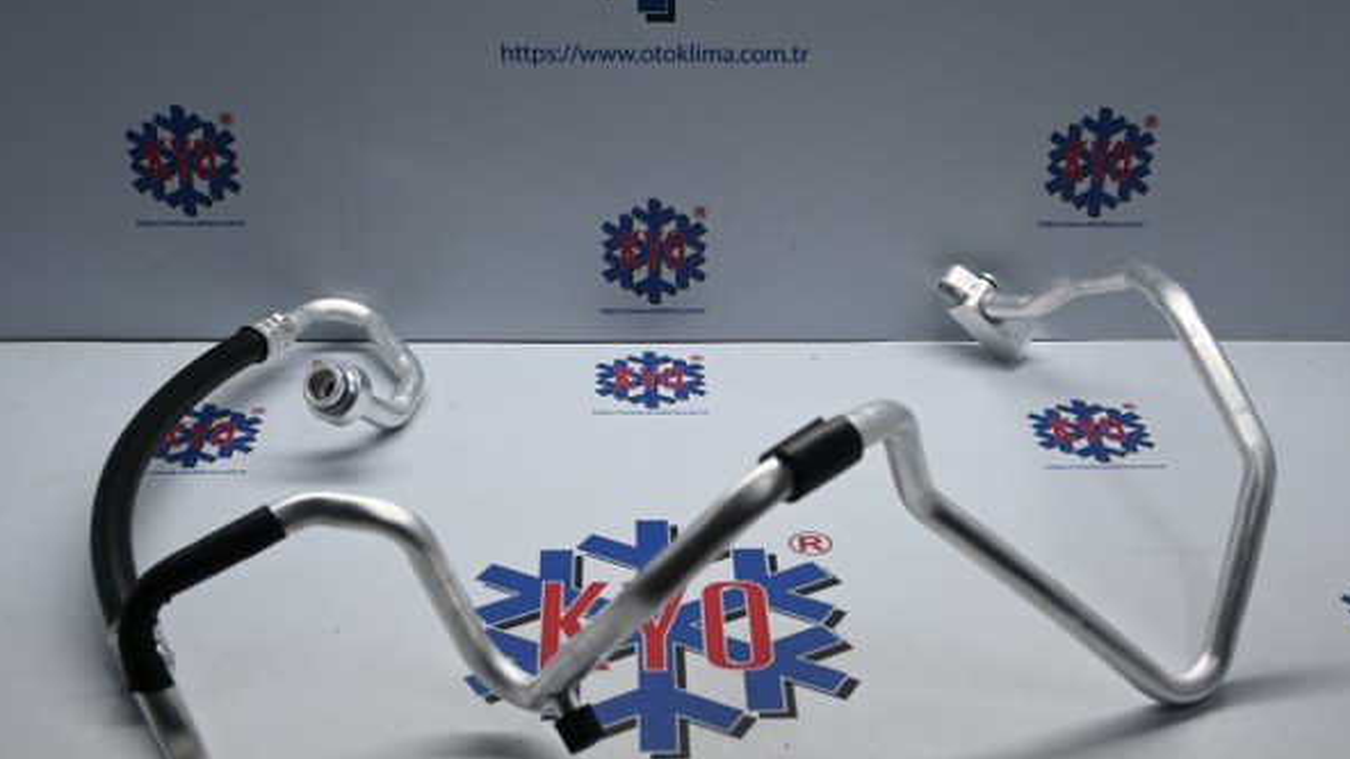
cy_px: 397
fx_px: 1854
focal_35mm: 52
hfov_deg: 40.0
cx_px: 677
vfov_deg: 23.1
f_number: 5
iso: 180
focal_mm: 32.5
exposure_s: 1/50
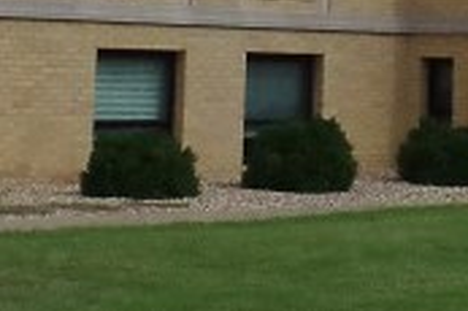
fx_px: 2026
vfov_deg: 8.5
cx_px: 414
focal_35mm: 156
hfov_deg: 13.1
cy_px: -203
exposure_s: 1/4000
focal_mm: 18
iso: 3200
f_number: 11
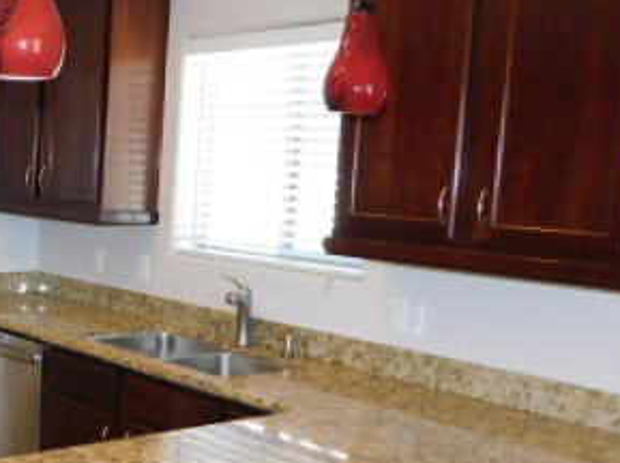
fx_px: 912
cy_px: 255
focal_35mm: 51
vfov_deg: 28.5
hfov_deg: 33.3
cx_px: -43
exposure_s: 1/30
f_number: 3
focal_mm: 4
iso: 200
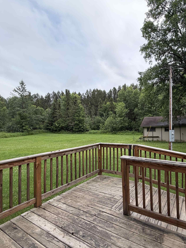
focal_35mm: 19
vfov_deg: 84.7
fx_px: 136
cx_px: 125
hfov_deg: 66.6
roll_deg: +2.4
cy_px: 125
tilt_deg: +0.8
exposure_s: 1/751
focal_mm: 2.22
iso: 40
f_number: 2.2
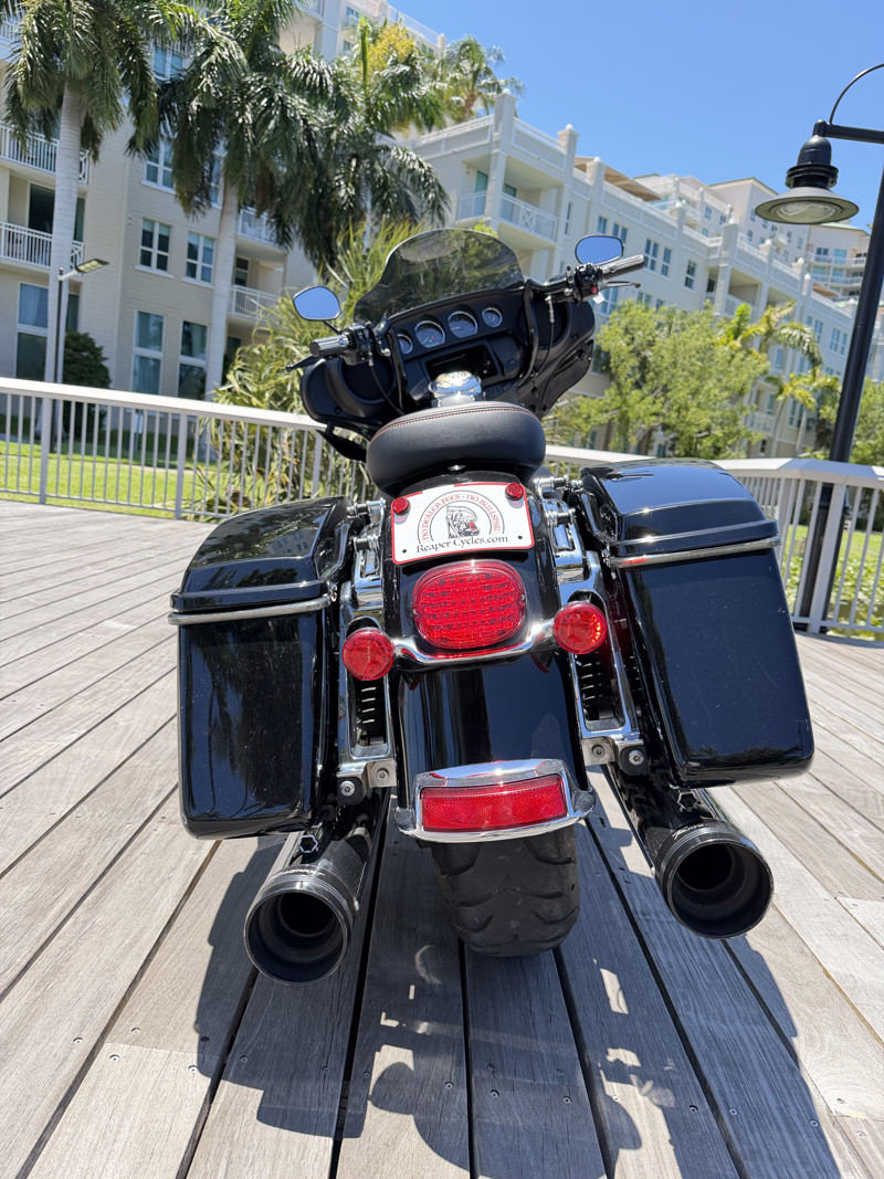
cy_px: 590
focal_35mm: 24
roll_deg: -8.3
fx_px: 817
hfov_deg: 56.8
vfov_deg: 71.6
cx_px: 442
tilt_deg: -10.9
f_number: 1.78
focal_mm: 6.76
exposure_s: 1/1292
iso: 100
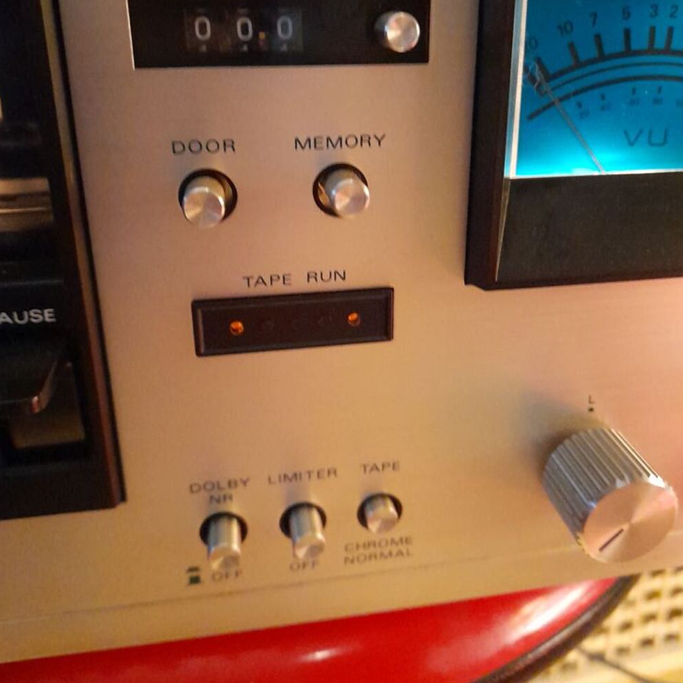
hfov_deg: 54.0
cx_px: 344
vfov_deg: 53.8
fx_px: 670
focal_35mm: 30
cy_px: 283
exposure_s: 1/20
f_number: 2
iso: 1000
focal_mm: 4.6
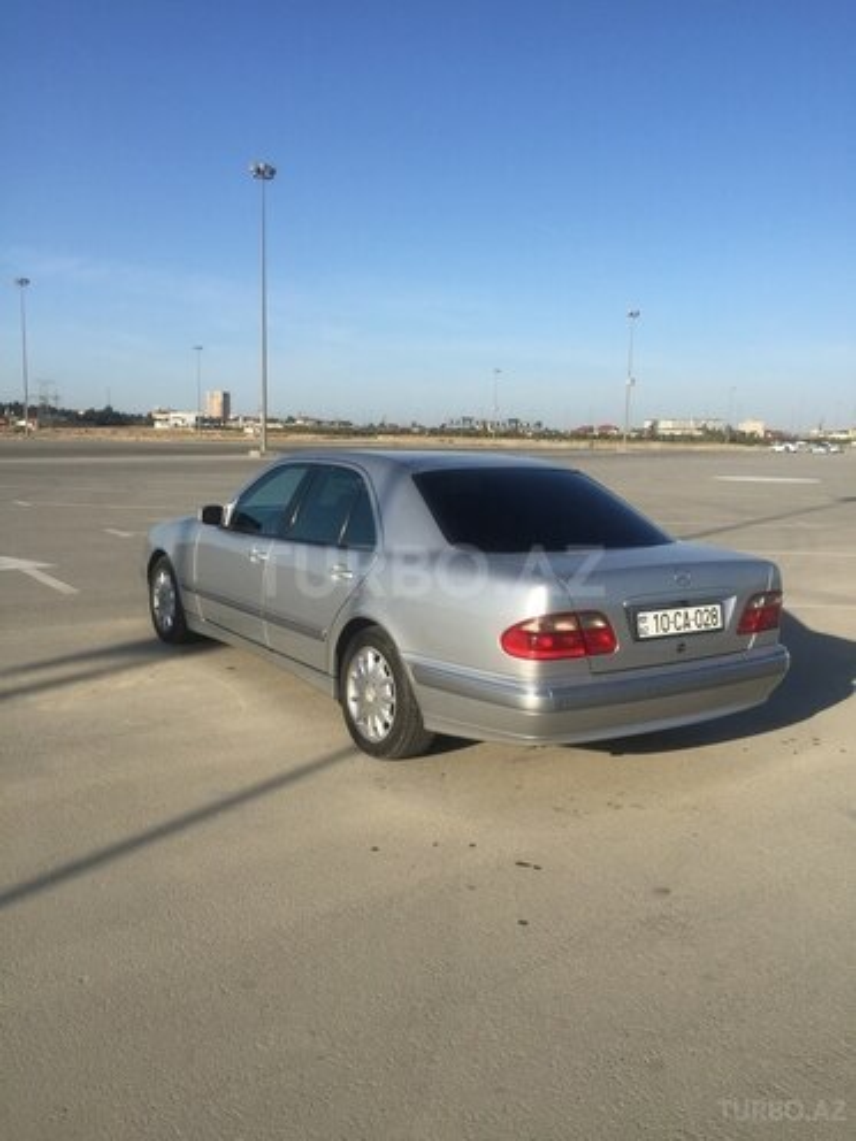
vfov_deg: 61.7
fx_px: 956
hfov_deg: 48.2
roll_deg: -1.0
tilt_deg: -6.2
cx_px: 428
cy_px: 570
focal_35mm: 29
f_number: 2.2
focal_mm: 4.15
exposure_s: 1/2083
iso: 32
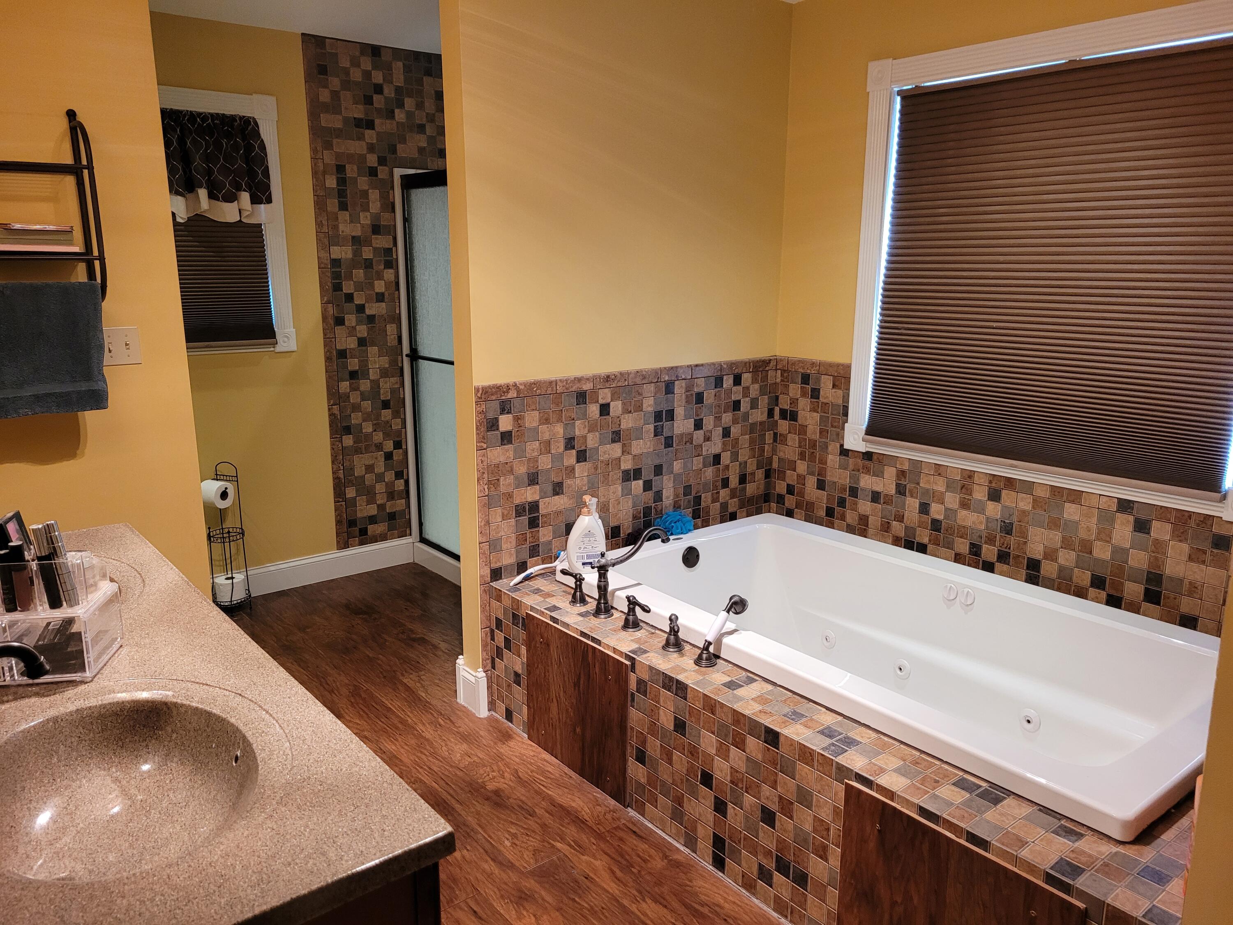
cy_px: 462
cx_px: 616
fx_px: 926
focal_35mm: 26
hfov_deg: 67.3
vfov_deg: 53.1
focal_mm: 5.4
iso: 320
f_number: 1.8
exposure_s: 1/119
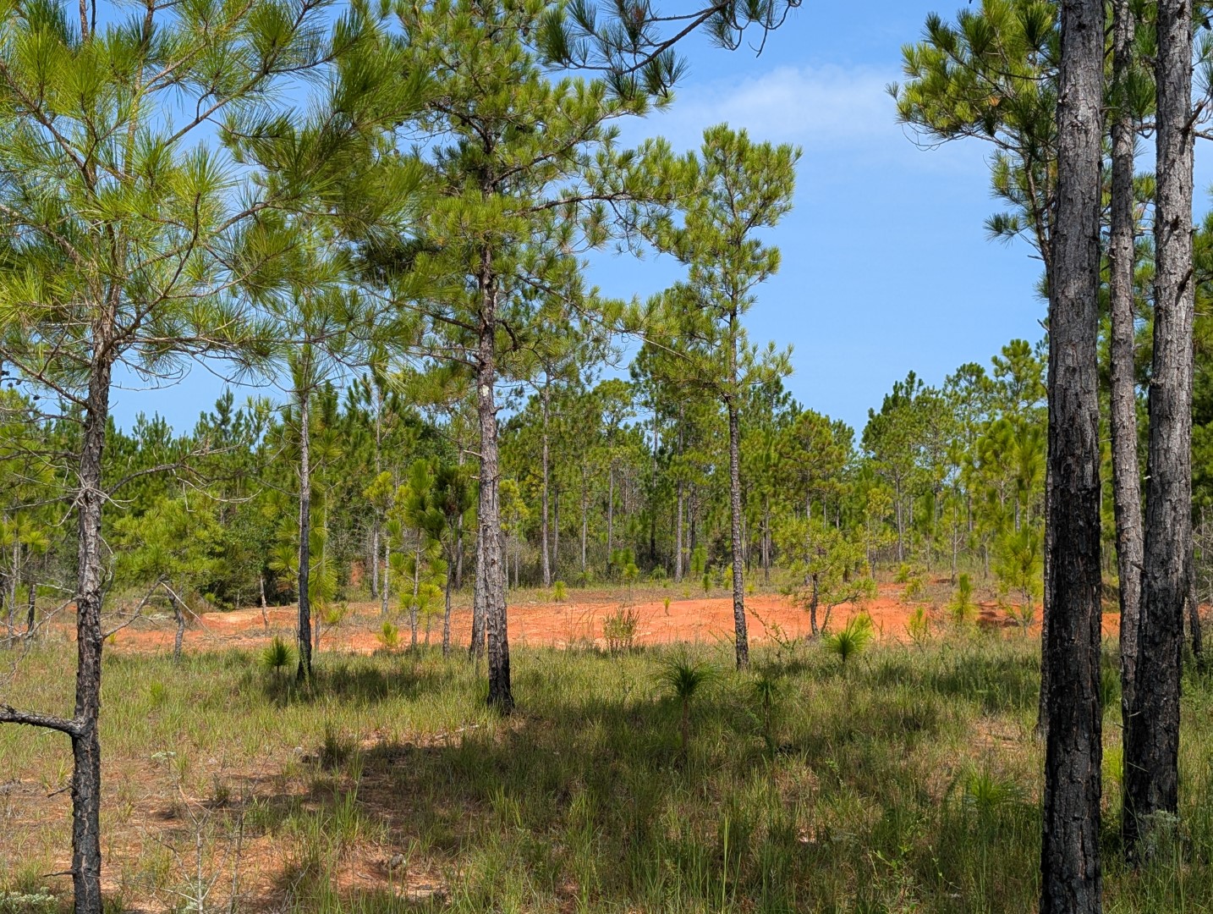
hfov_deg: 38.9
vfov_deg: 29.8
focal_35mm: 49
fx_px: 1720
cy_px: 457
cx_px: 606
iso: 20
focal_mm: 6.9
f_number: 1.68
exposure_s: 1/1005
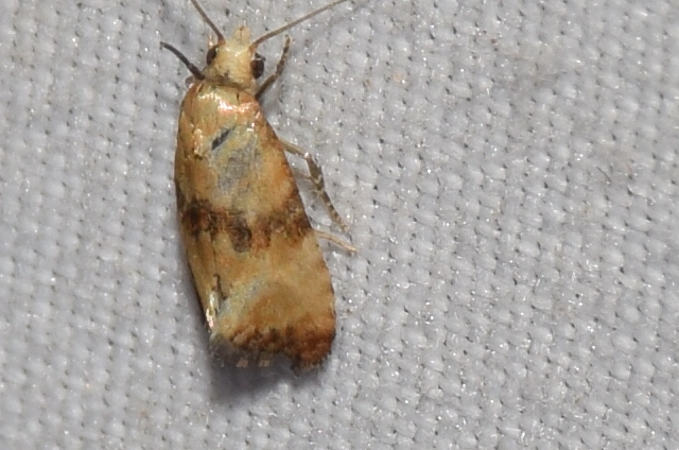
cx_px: 340
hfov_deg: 9.8
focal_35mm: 210
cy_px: 225
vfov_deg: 6.5
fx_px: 3953
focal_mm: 140
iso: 100
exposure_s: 1/160
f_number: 13
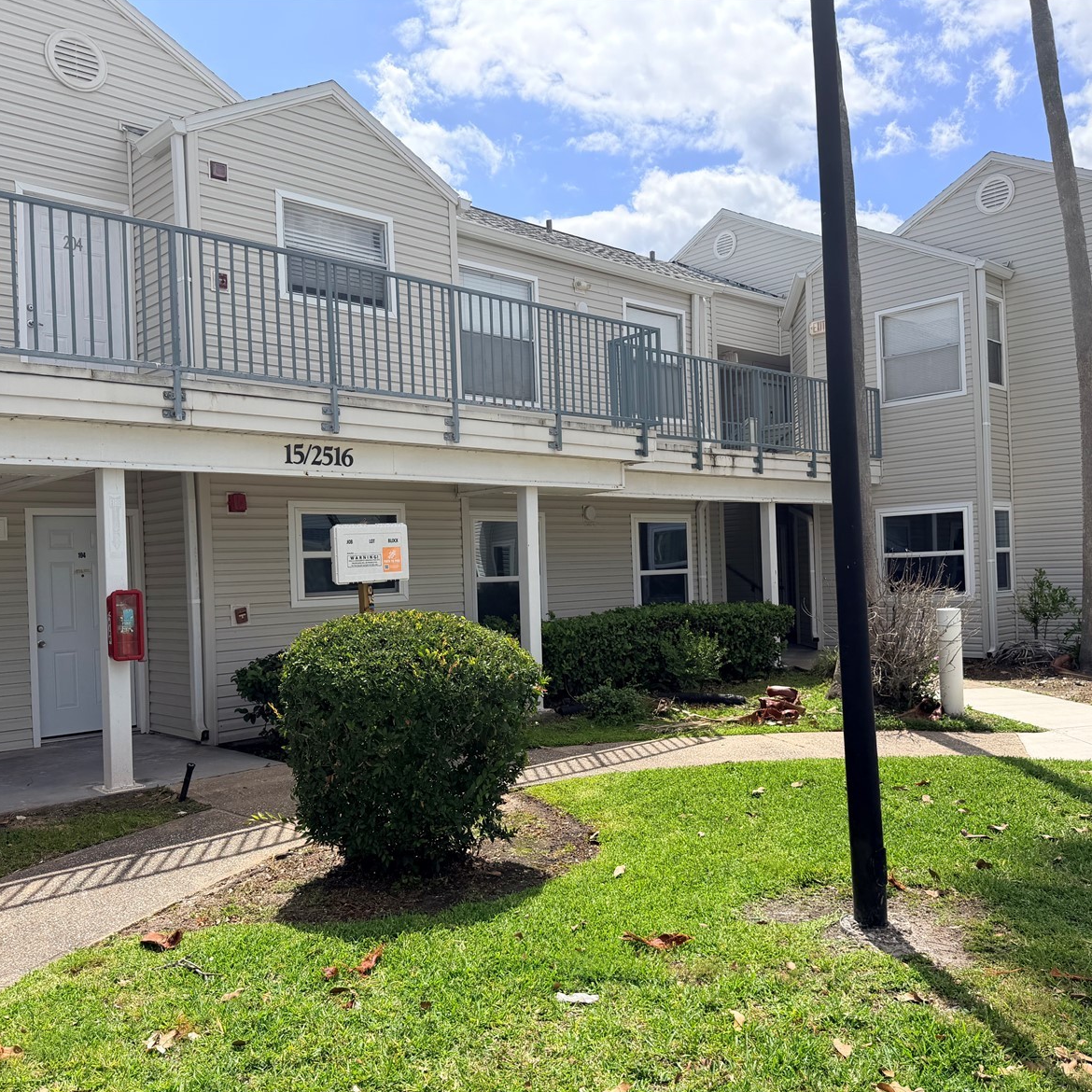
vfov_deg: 55.6
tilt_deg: +0.2
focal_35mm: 29
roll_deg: +2.3
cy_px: 555
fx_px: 1035
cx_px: 547
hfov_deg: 55.6
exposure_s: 1/5319
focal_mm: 6.76
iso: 80
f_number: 1.78
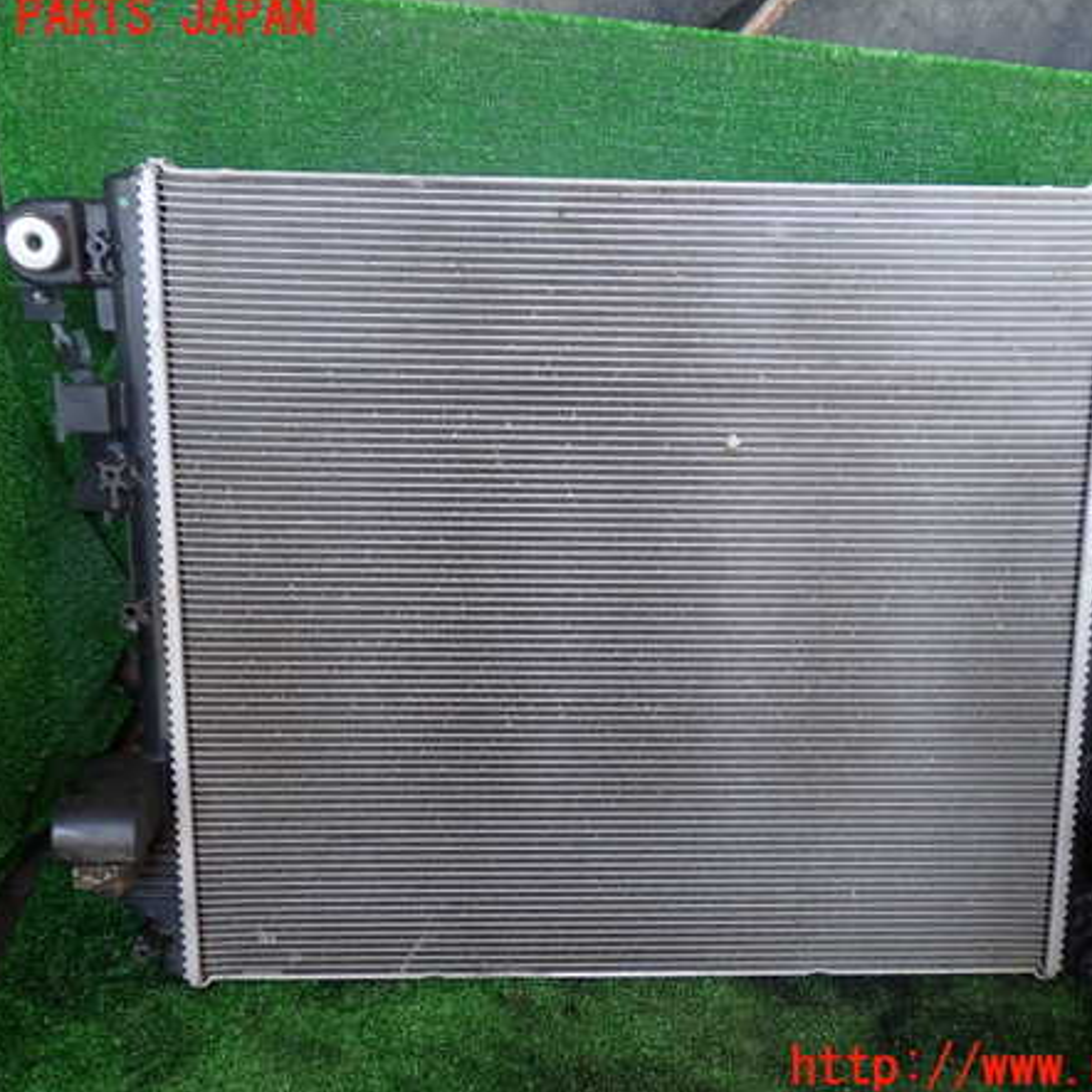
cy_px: 544
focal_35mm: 36
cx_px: 608
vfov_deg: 46.0
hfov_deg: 46.0
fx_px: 1285
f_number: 2.3
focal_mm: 5.4
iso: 200
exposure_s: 1/60
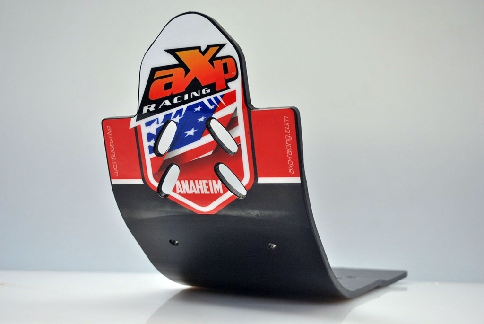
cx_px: 242
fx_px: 646
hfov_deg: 41.1
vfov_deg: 28.1
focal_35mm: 48
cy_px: 162
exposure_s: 1/100
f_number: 4.8
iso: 400
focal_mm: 32
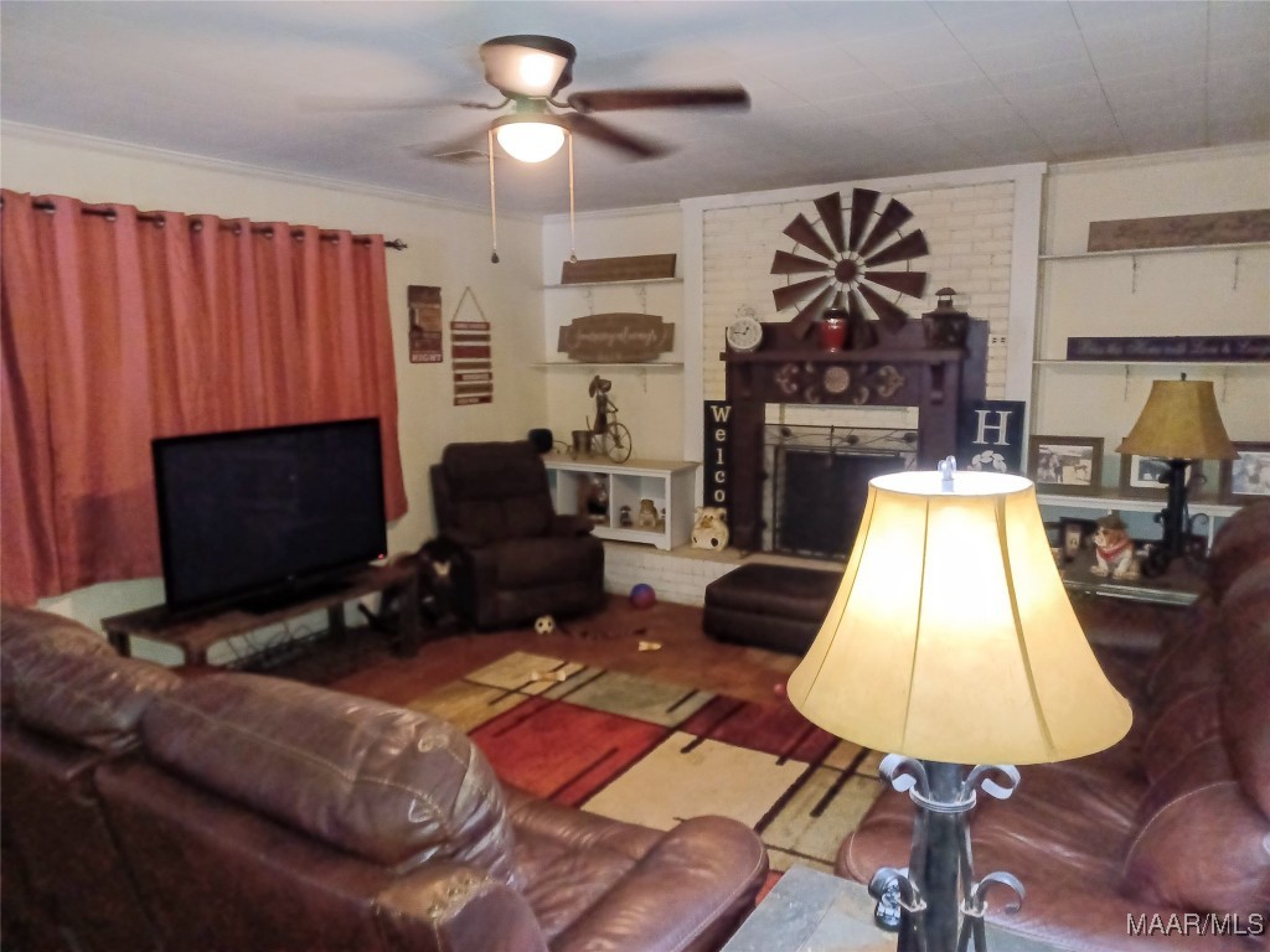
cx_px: 635
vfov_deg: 54.9
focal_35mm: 25
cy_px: 476
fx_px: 917
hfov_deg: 69.4
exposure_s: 1/24
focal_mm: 4.6
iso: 500
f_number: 1.8
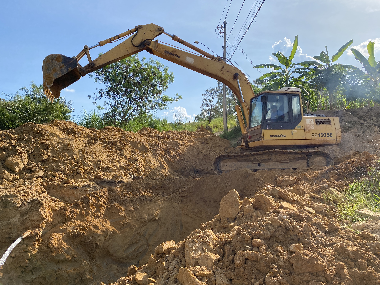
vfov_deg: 53.1
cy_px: 142
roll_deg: +1.7
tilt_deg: +3.6
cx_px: 190
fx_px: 285
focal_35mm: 26
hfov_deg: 67.3
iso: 32
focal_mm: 4.25
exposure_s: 1/2755
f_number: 1.8
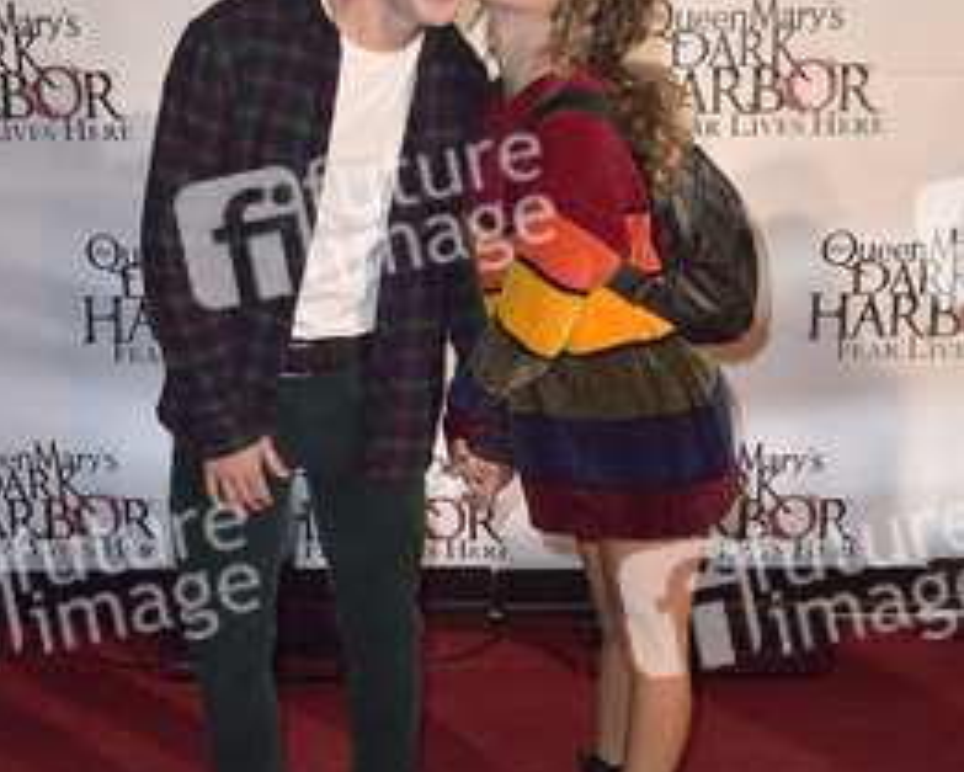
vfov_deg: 32.8
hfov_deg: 40.3
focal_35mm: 46
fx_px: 1313
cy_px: 406
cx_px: 475
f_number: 5.6
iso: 400
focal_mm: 32
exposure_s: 1/250
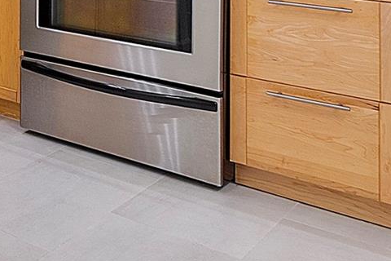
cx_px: -226
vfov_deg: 18.9
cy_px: -120
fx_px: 695
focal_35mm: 64
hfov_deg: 23.6
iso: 250
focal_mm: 10
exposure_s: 1/50
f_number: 8
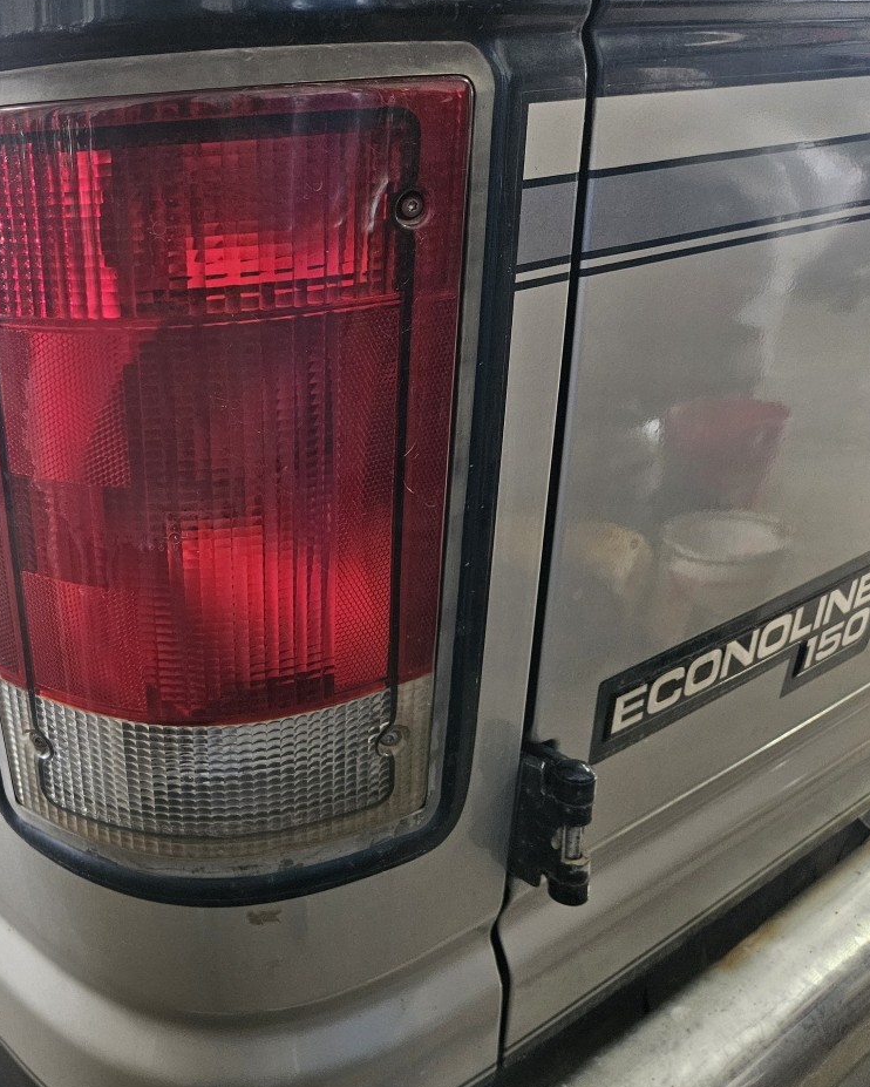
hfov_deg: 44.3
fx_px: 997
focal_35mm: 31
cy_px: 550
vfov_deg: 57.2
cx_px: 147
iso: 500
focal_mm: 5.4
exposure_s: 1/60
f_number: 1.8
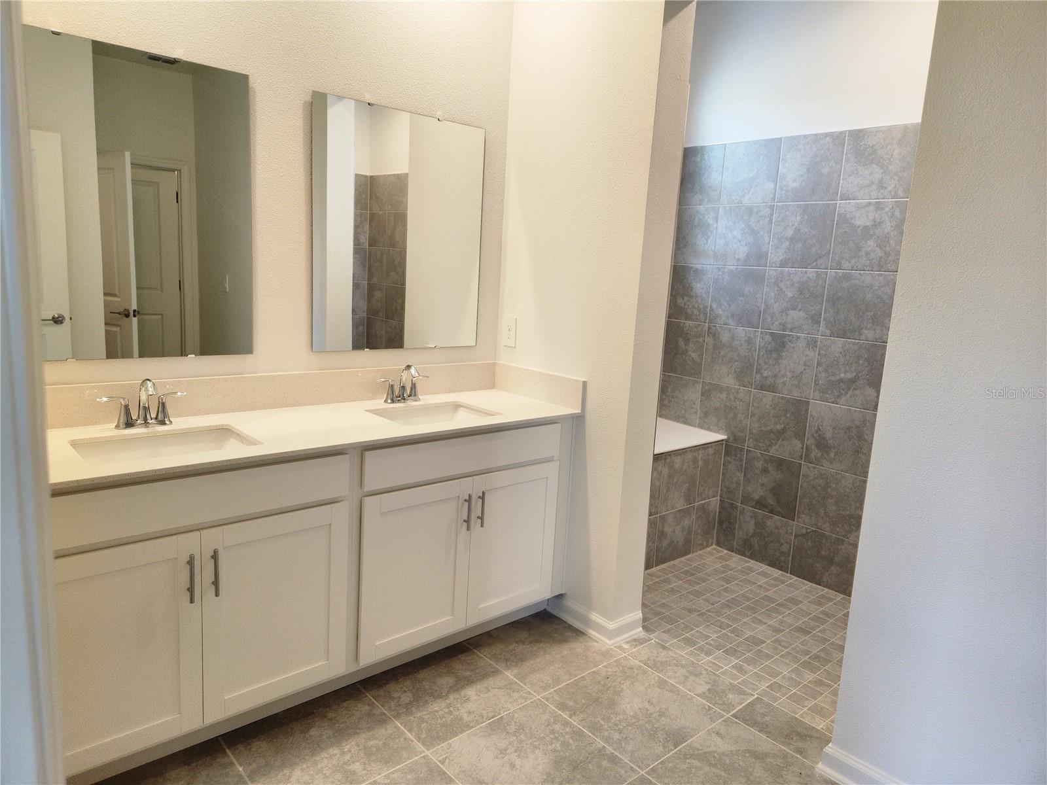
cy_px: 392
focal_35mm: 23
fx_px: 696
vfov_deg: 58.9
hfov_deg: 73.9
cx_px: 524
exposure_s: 1/120
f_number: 1.8
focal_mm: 5.4
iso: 125
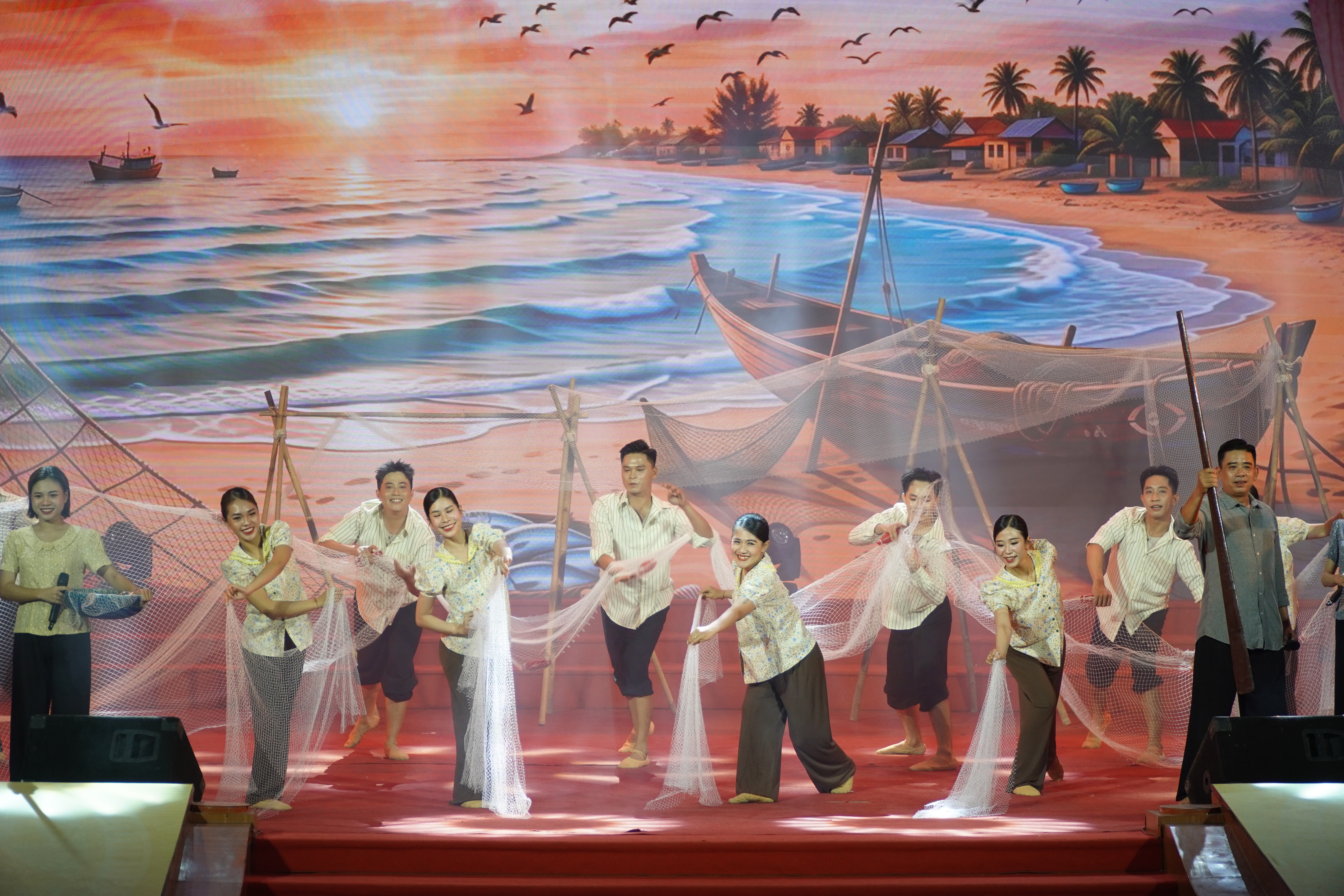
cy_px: 448
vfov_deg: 13.8
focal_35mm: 99
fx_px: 3696
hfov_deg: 20.6
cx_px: 672
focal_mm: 66
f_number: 4
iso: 400
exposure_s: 1/125
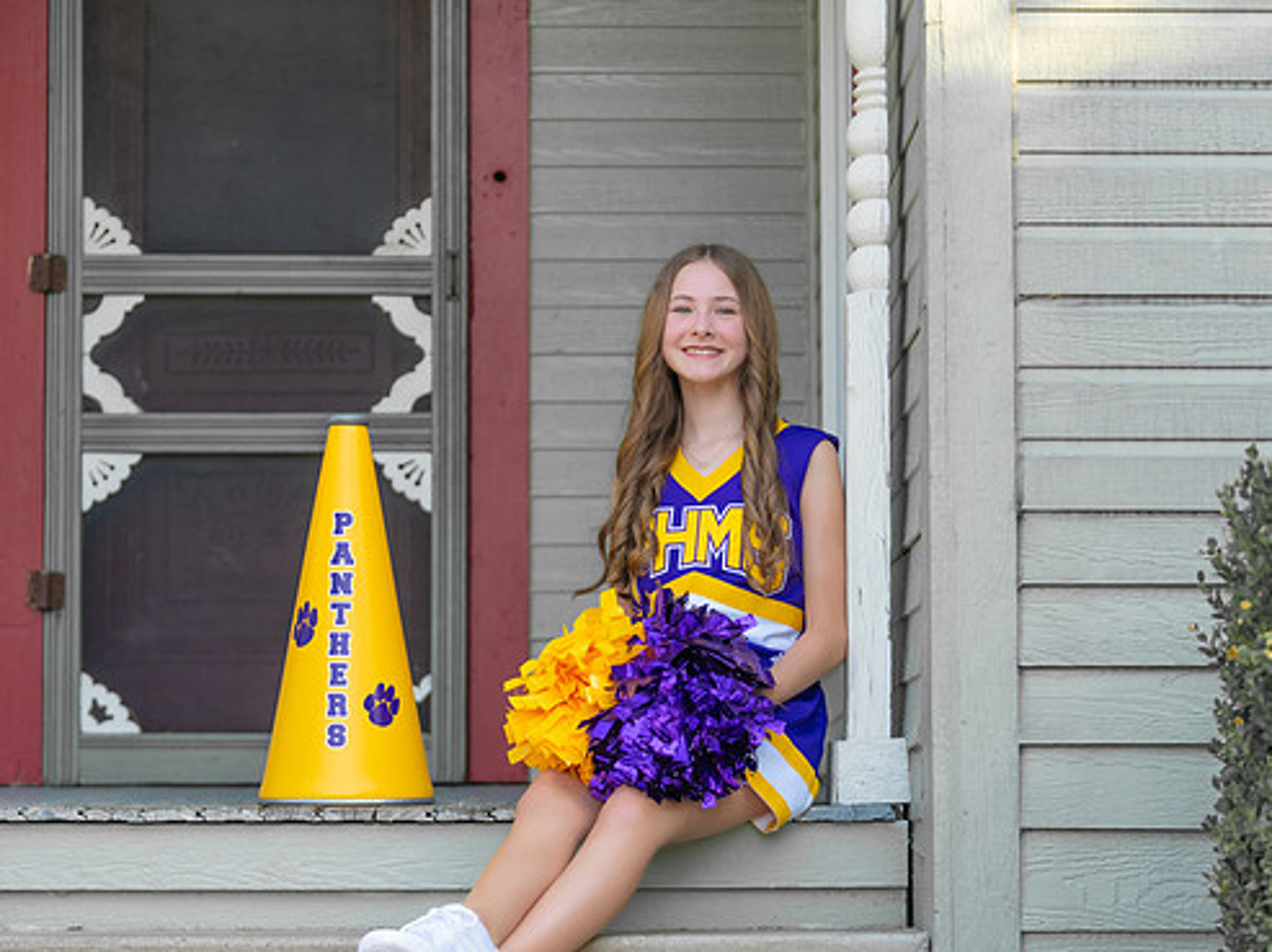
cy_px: 561
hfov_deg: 20.5
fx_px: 3525
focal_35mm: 96
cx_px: 686
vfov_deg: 15.4
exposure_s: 1/320
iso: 160
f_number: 2.8
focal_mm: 70
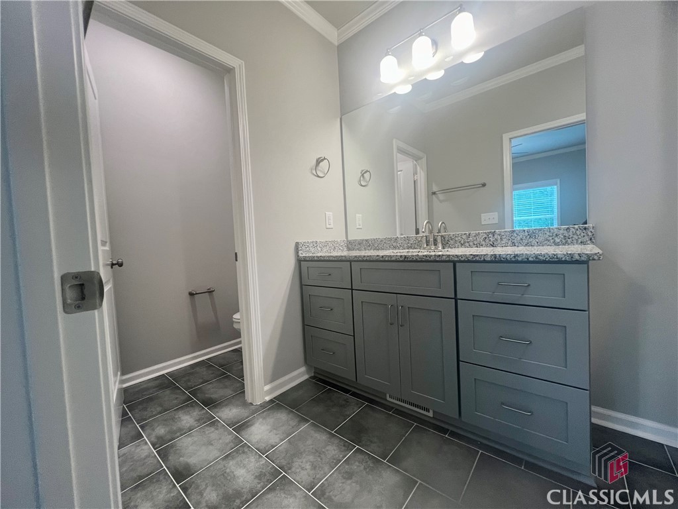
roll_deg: +3.1
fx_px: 255
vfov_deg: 89.9
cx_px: 339
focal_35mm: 13
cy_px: 254
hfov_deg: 106.2
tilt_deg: -3.2
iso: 125
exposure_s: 1/60
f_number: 1.8
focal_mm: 1.57
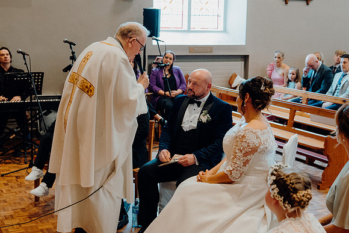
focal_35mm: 57
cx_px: 174
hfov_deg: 35.0
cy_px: 116
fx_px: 553
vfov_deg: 23.8
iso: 3200
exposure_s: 1/160
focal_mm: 38
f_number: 3.2
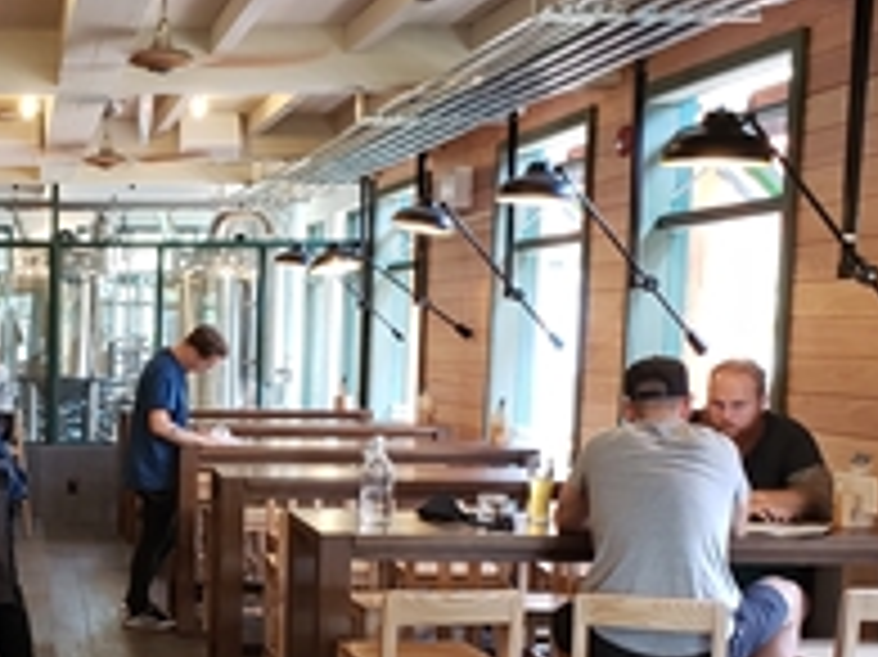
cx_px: 5
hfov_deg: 28.5
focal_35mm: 64
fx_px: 1622
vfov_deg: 22.6
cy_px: 526
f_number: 2.4
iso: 250
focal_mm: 4.3
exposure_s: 1/30
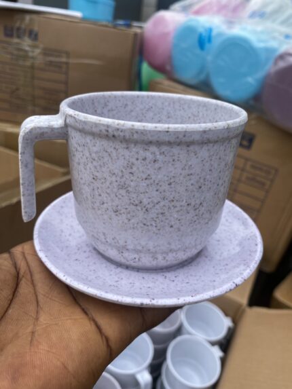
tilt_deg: -25.2
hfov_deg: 54.9
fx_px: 281
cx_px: 146
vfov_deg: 69.4
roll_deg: -8.8
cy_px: 194
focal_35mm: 25
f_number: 1.8
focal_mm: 4.25
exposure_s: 1/2315
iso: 32
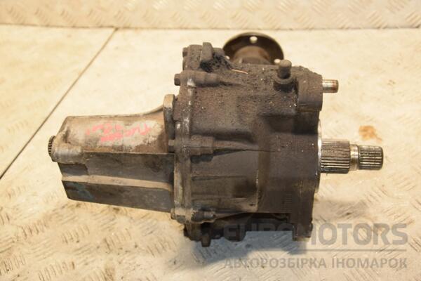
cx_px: 210
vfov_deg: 25.8
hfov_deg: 37.9
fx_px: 614
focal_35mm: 52
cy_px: 140
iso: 800
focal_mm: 35
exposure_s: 1/160
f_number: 5
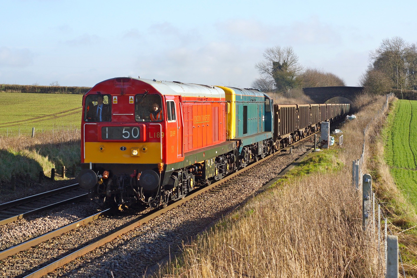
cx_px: 208
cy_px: 139
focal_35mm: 75
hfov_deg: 27.0
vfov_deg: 18.2
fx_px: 869
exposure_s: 1/800
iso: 200
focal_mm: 50
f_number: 5
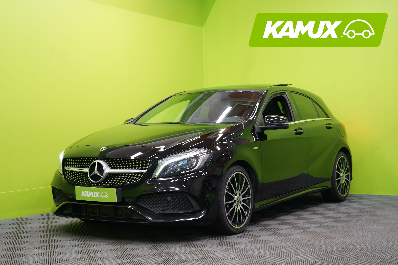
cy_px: 132
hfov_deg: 35.1
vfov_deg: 23.8
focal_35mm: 57
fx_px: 630
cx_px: 199
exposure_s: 1/25
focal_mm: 57
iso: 400
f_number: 5
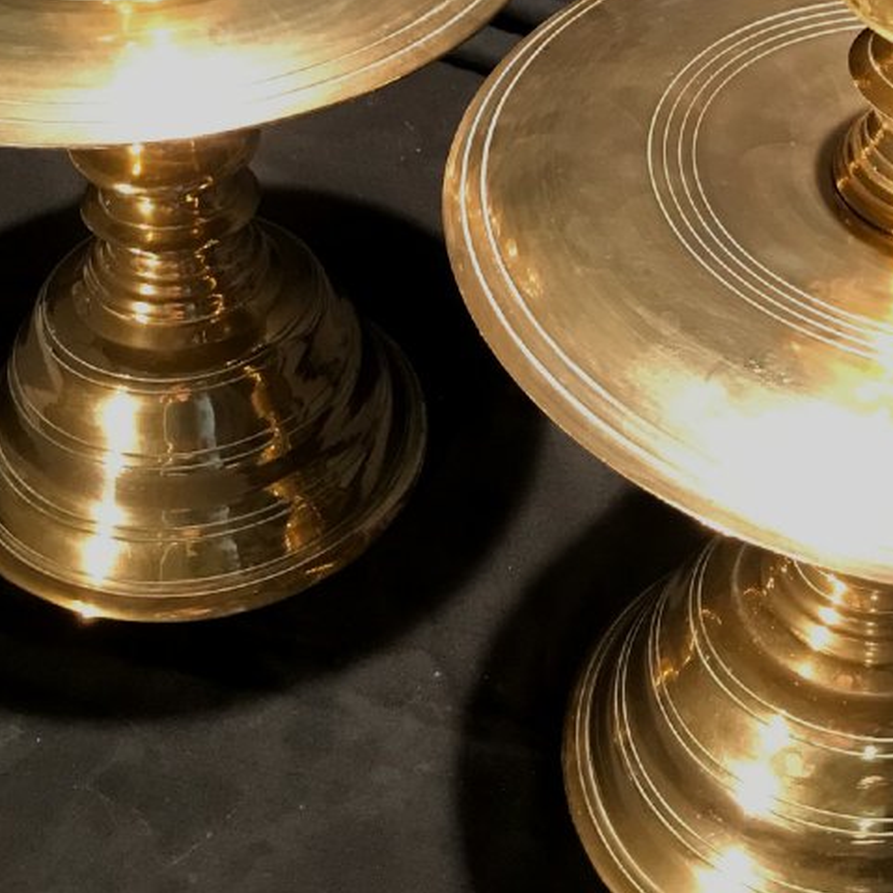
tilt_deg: -36.2
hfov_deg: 27.7
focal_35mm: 62
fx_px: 1810
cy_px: 134
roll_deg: -4.5
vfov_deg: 27.0
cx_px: 524
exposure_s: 1/17
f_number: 1.8
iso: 100
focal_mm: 3.99
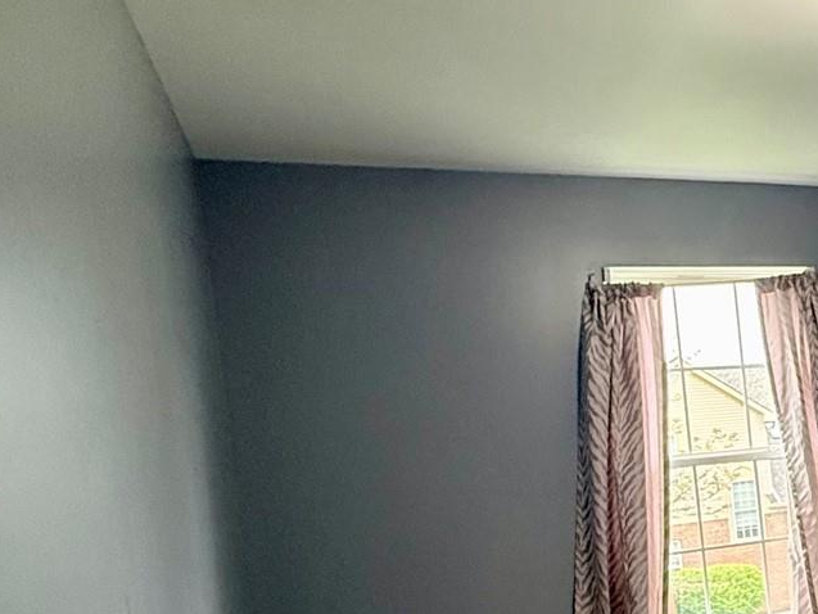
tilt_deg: -1.4
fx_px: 1064
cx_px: 950
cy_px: 483
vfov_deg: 31.4
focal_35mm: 45
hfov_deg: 34.7
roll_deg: +5.3
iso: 400
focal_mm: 2.22
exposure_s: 1/120
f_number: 2.2
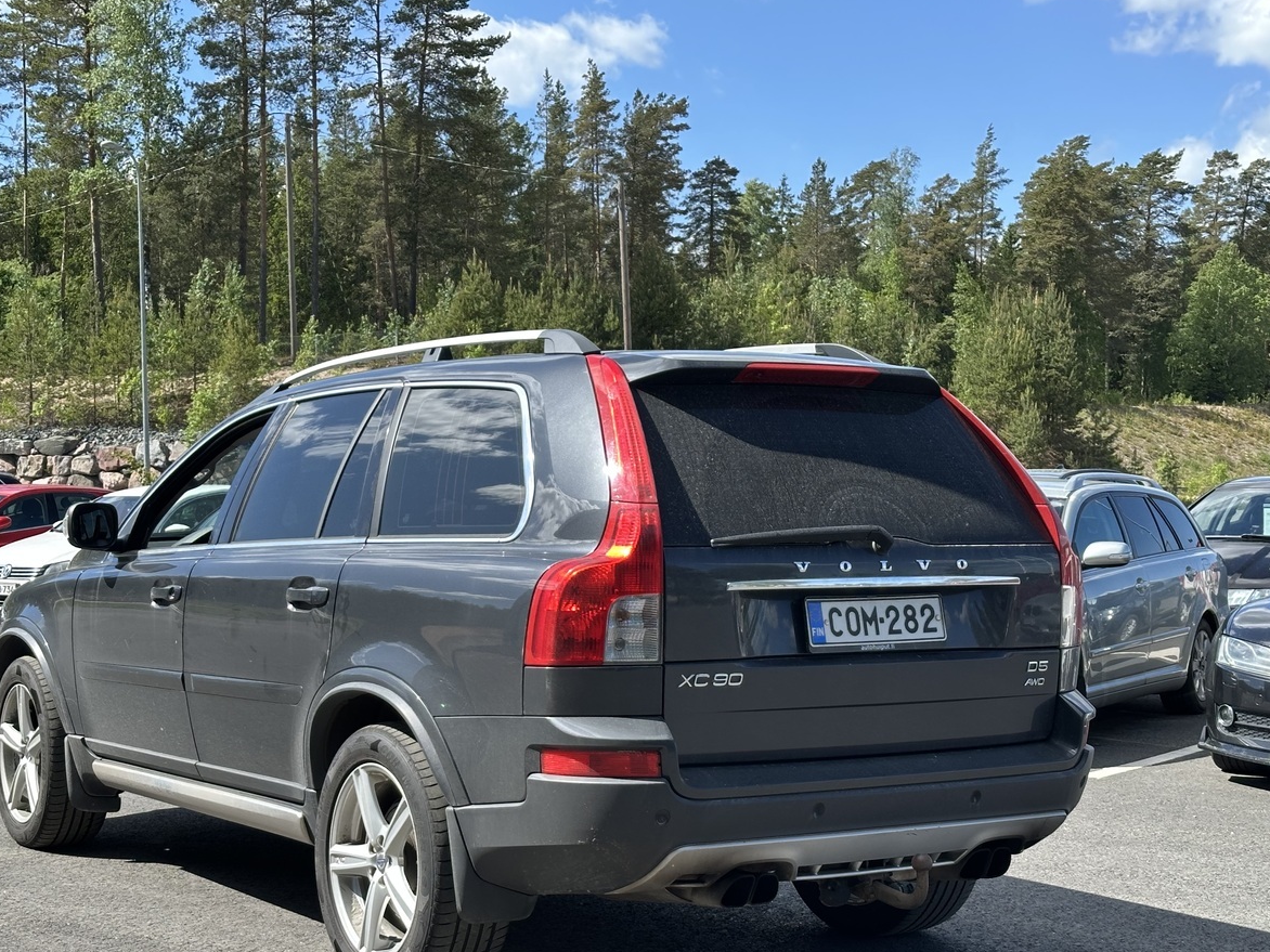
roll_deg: +0.0
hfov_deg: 32.6
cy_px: 572
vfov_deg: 24.8
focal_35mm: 59
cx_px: 544
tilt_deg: -2.0
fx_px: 2165
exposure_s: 1/1199
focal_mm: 6.86
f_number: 1.78
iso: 64
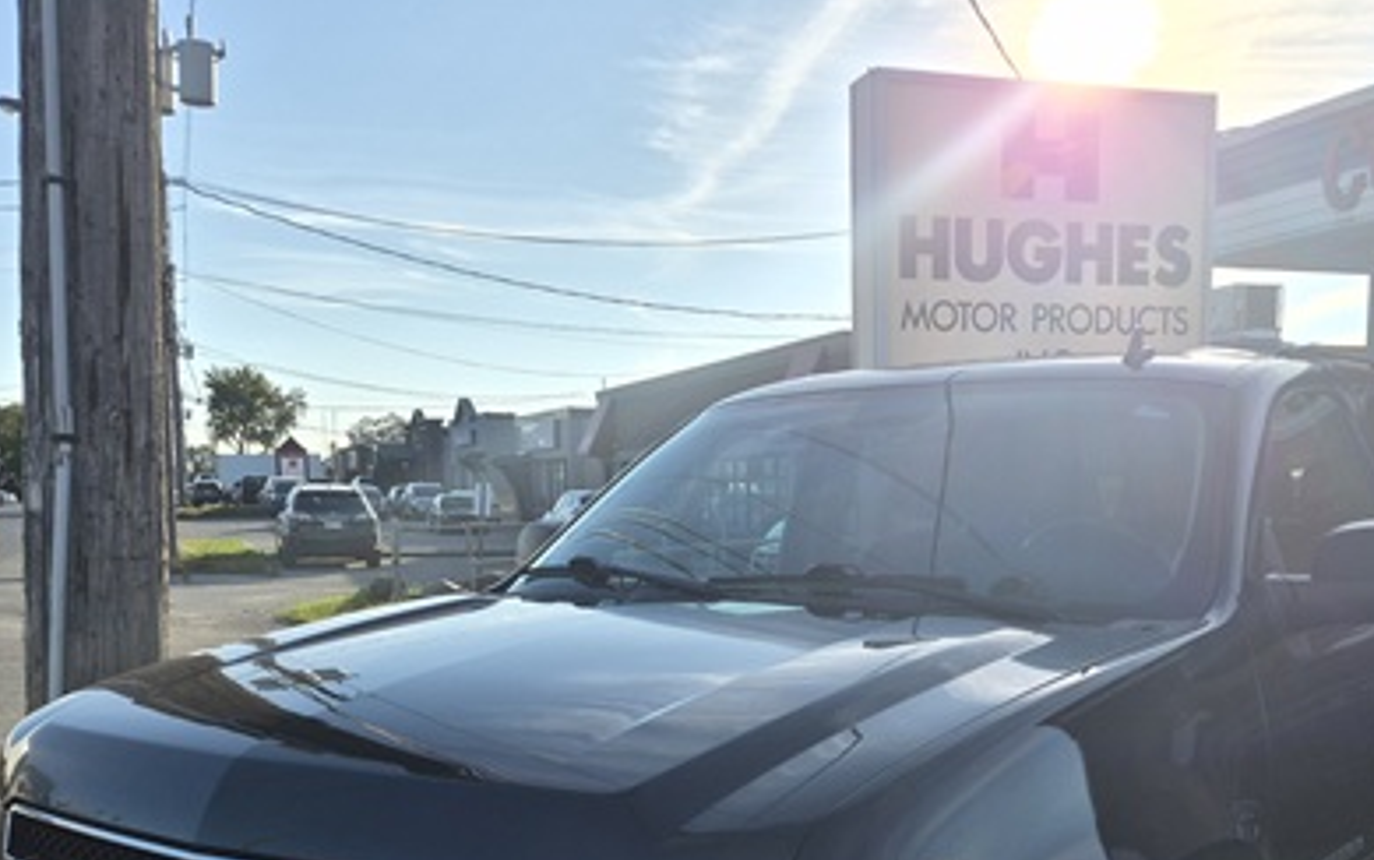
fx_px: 1498
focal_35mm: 40
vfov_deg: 31.1
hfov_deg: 49.1
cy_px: 701
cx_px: 803
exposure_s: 1/7696
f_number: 1.8
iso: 50
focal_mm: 5.4
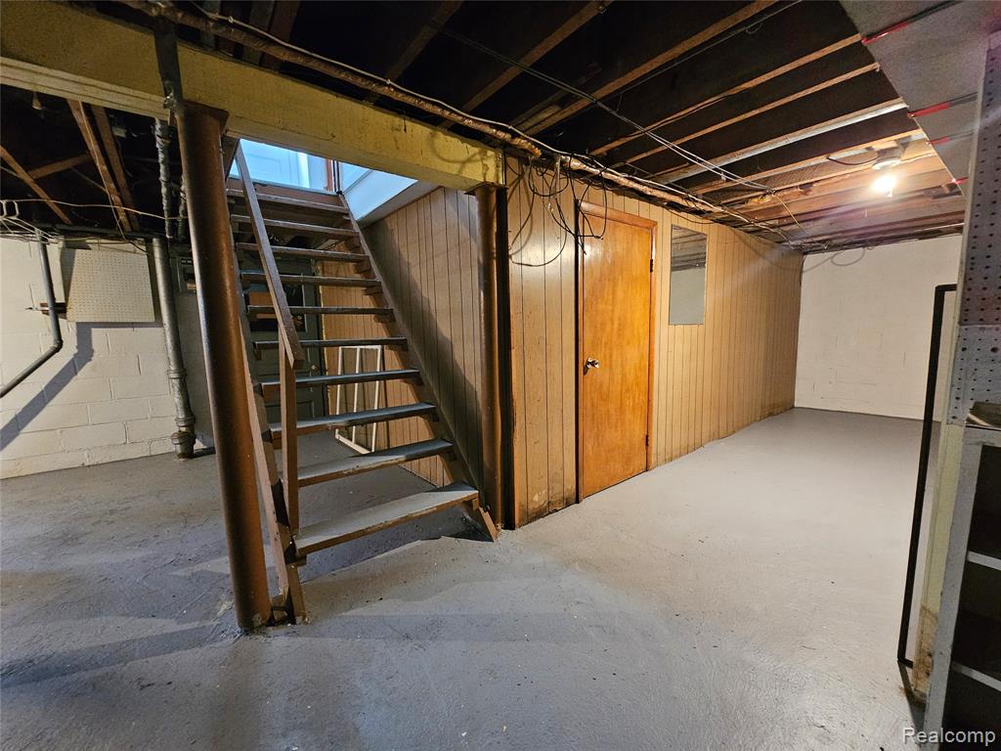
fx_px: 376
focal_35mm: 13
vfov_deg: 89.9
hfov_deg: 106.2
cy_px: 376
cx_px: 500
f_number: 2.2
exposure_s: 1/24
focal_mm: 2.2
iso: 800
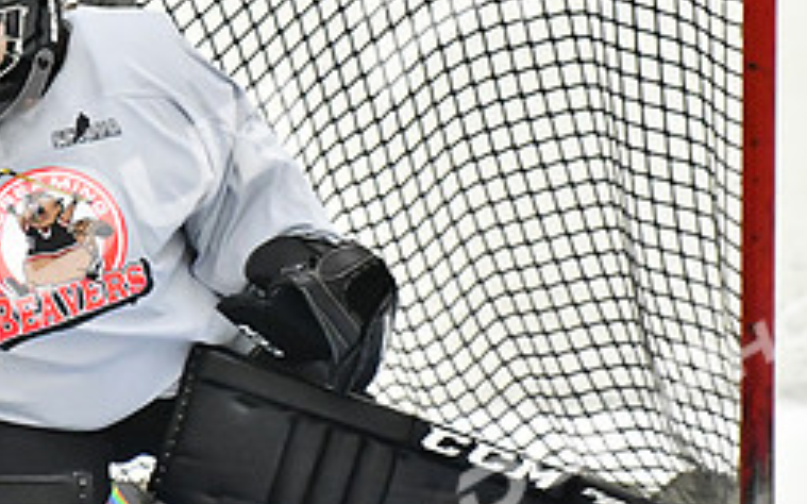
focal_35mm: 700
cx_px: 182
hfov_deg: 3.0
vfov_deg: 1.9
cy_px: 148
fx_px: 15392
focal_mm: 200
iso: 6400
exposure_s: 1/1250
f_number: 2.8
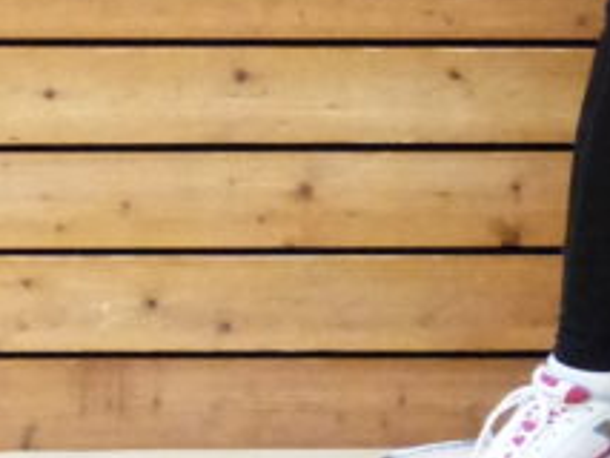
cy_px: -409
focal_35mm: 475
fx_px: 8375
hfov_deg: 4.1
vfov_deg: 3.1
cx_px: 1372
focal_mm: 17.8
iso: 1600
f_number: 3.2
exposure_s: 1/125
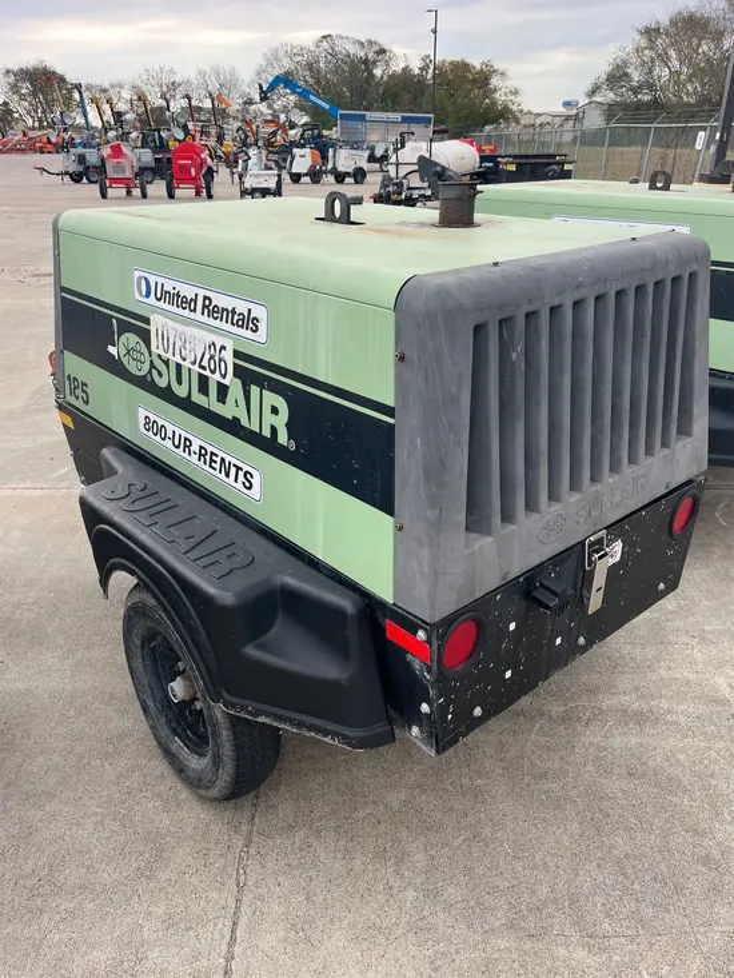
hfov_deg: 53.1
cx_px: 367
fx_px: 735
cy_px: 489
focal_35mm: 26
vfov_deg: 67.3
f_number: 1.6
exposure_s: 1/168
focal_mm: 5.1
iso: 40
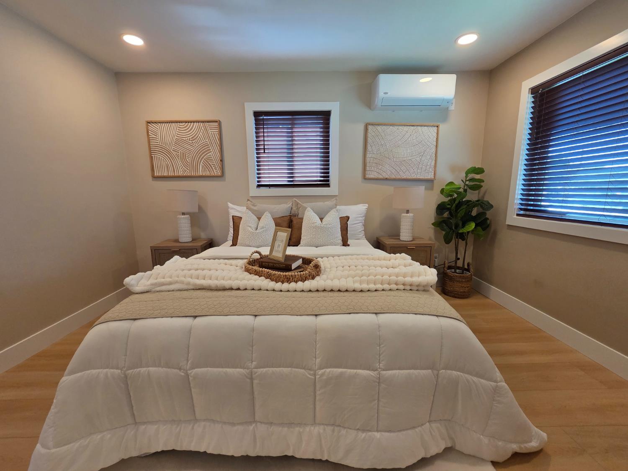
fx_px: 236
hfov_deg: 106.2
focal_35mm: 13
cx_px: 314
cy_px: 236
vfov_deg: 89.9
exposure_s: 1/120
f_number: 2.2
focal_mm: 2.2
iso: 160
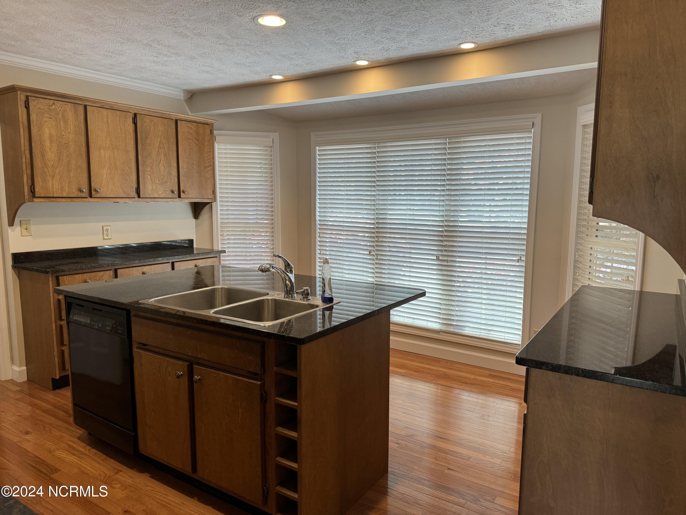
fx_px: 476
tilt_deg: -7.0
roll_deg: -0.9
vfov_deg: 56.8
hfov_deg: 71.6
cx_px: 343
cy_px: 258
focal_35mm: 24
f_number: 1.78
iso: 160
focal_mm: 6.86
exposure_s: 1/120
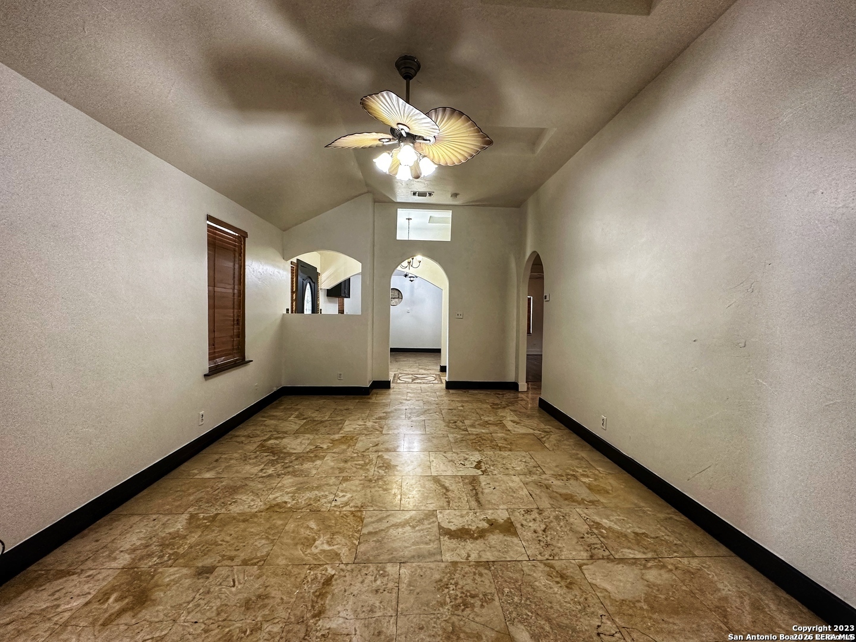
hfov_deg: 102.1
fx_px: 346
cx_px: 428
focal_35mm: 14
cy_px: 321
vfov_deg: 85.7
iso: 250
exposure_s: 1/60
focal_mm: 2.22
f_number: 2.2
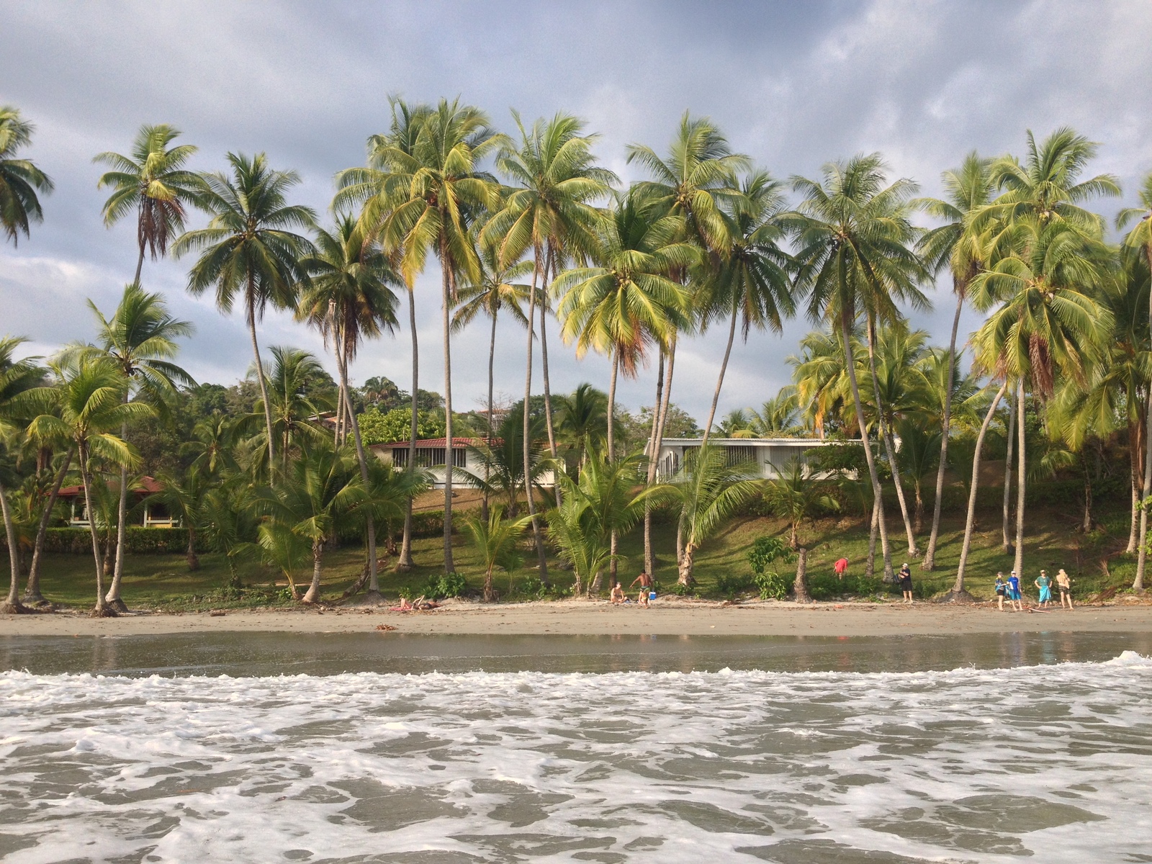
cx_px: 576
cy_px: 432
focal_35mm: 35
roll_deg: +1.2
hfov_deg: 52.6
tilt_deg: +6.4
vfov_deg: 40.7
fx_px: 1165
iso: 50
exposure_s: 1/951
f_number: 2.4
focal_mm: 4.28
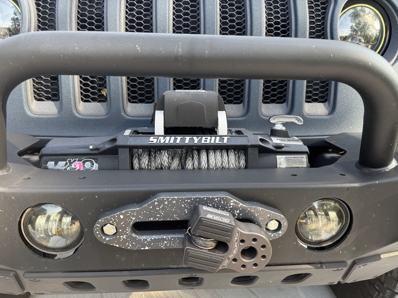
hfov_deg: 71.6
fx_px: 276
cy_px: 149
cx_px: 199
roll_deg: +1.6
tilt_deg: -9.8
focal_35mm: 24
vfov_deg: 56.8
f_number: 1.78
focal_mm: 6.76
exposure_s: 1/381
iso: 100
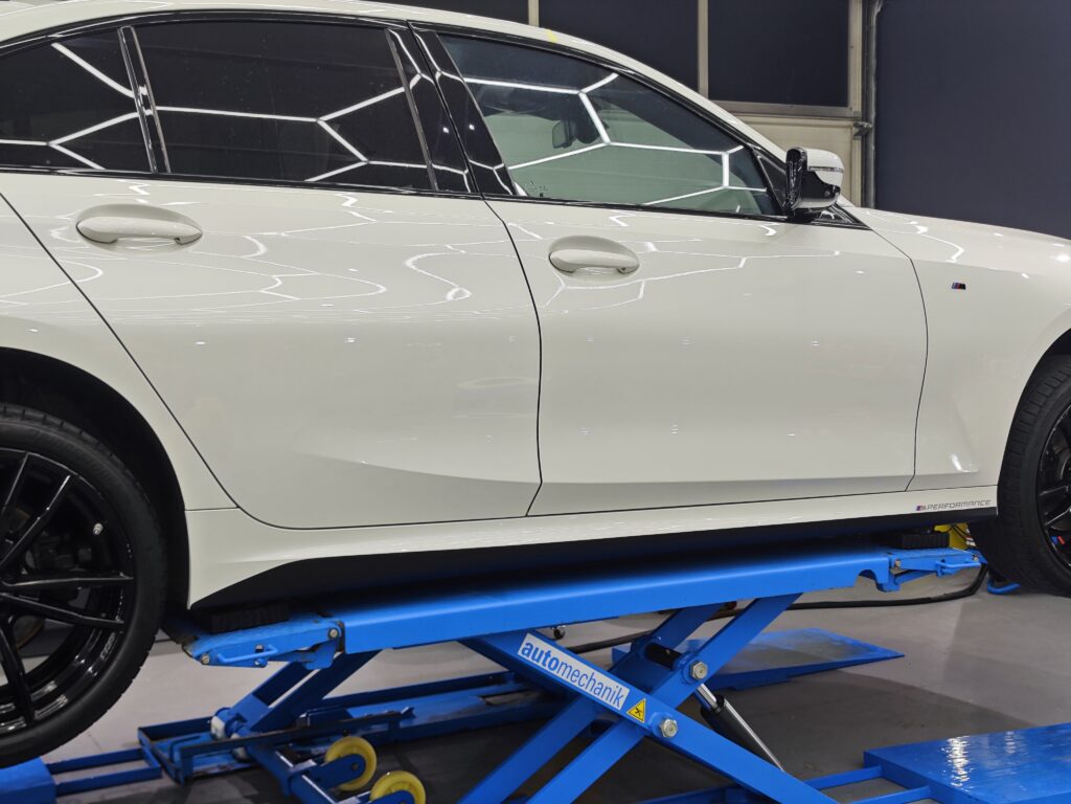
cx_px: 536
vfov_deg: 31.5
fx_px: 1423
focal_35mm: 46
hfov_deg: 41.2
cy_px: 402
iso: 50
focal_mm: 8.7
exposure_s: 1/100
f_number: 1.9
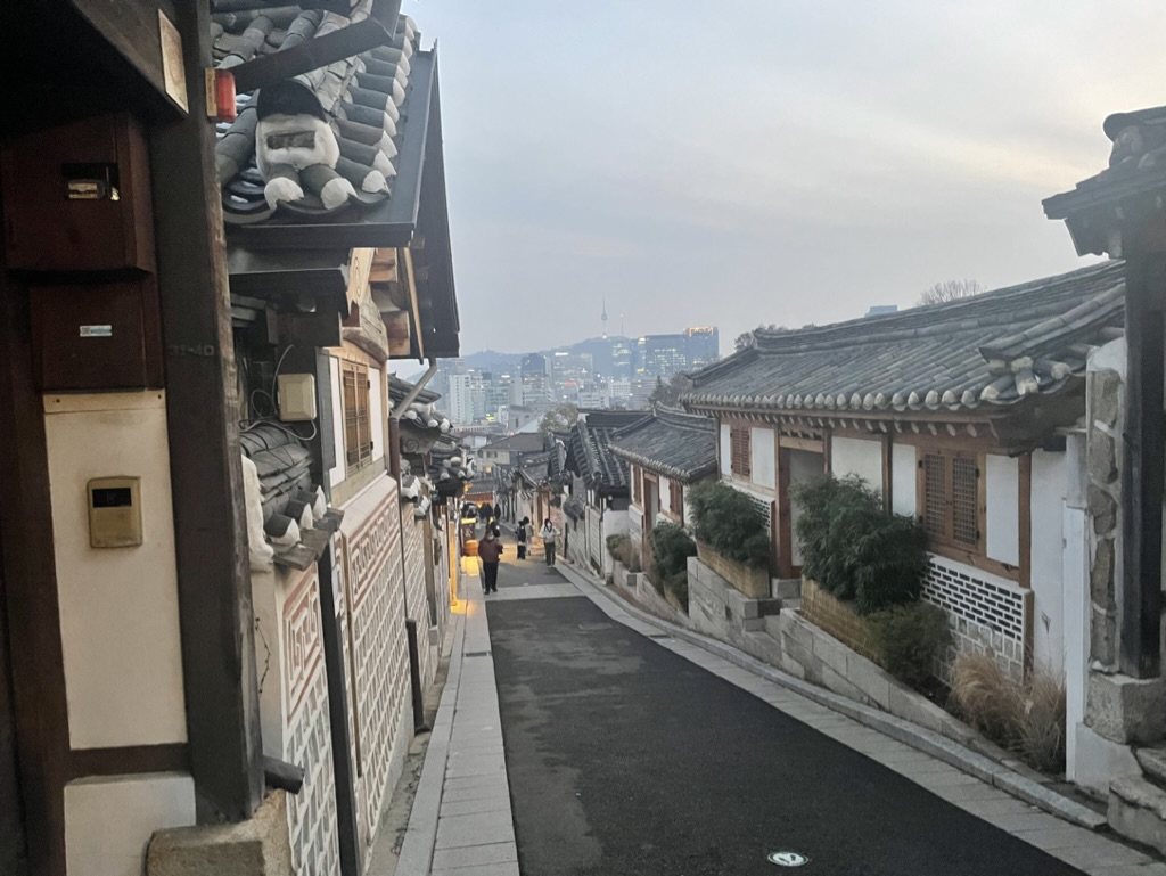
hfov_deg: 67.3
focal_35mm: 26
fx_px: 876
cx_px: 583
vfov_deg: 53.1
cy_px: 438
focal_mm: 4.2
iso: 500
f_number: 1.6
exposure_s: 1/60
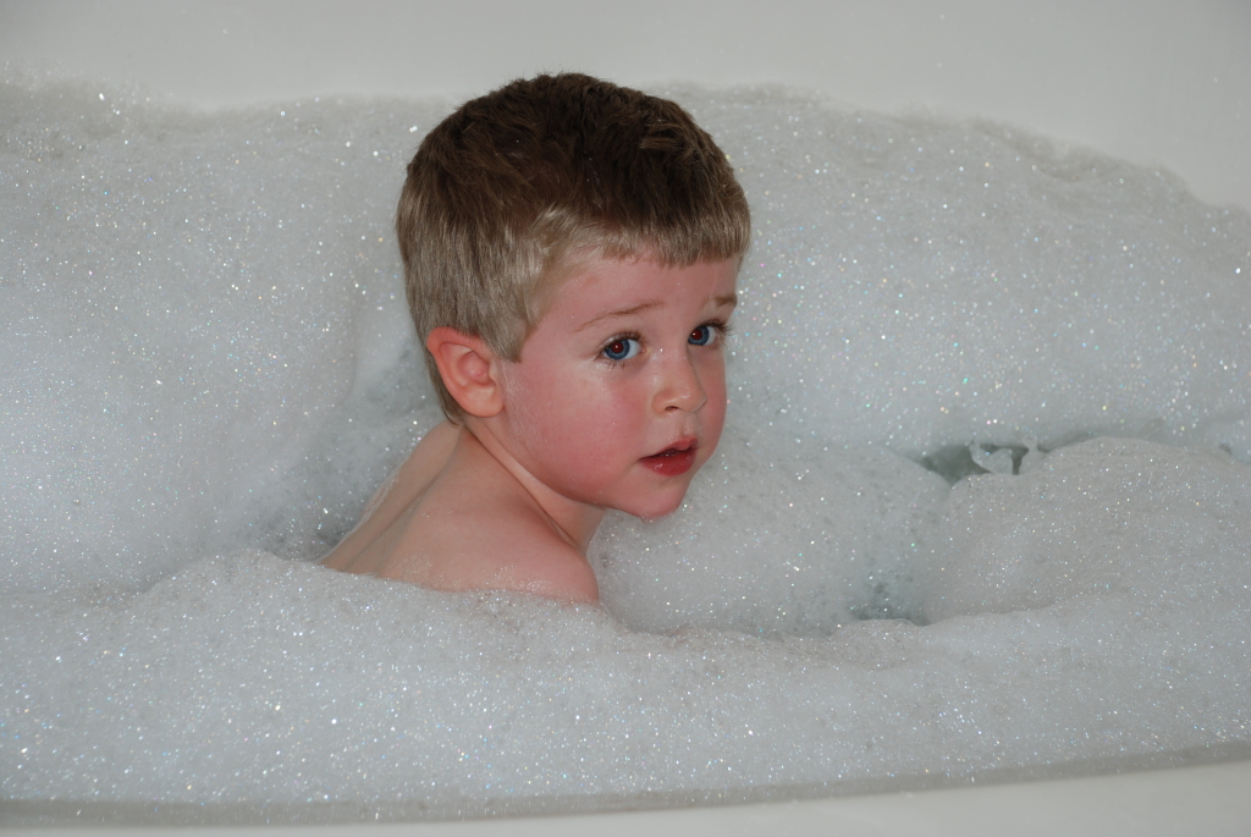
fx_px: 3444
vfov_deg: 13.9
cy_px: 418
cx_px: 626
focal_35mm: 99
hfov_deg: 20.6
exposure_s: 1/60
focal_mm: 66
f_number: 5.3
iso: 200
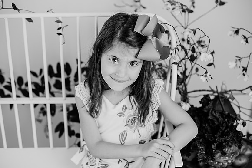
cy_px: 84
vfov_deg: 26.1
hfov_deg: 38.3
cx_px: 128
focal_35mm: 52
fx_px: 362
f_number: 2.8
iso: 125
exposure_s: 1/160
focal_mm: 50
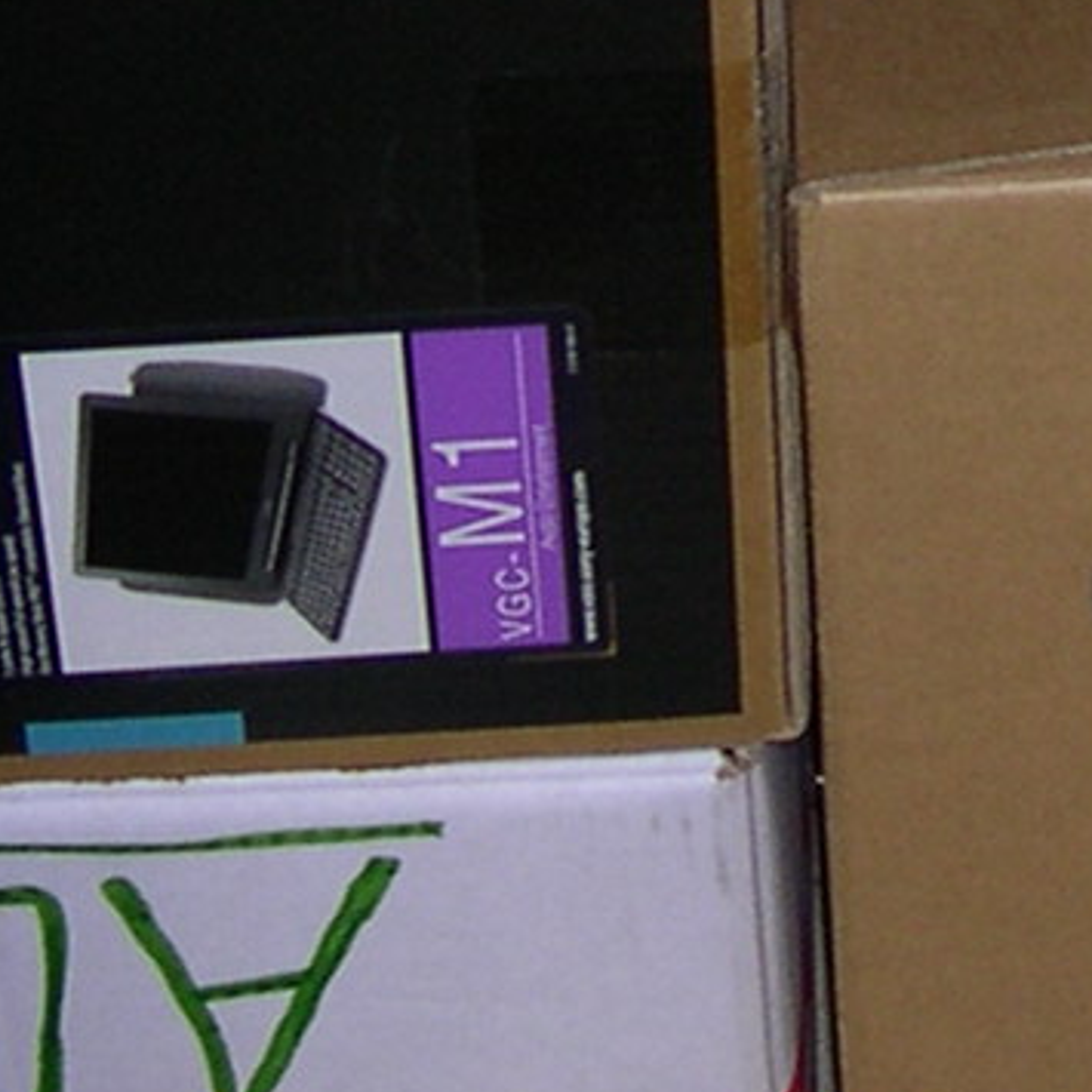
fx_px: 7673
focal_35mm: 215
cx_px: 1366
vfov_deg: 8.0
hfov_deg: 8.0
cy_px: -621
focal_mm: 8
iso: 100
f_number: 2.8
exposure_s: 1/60
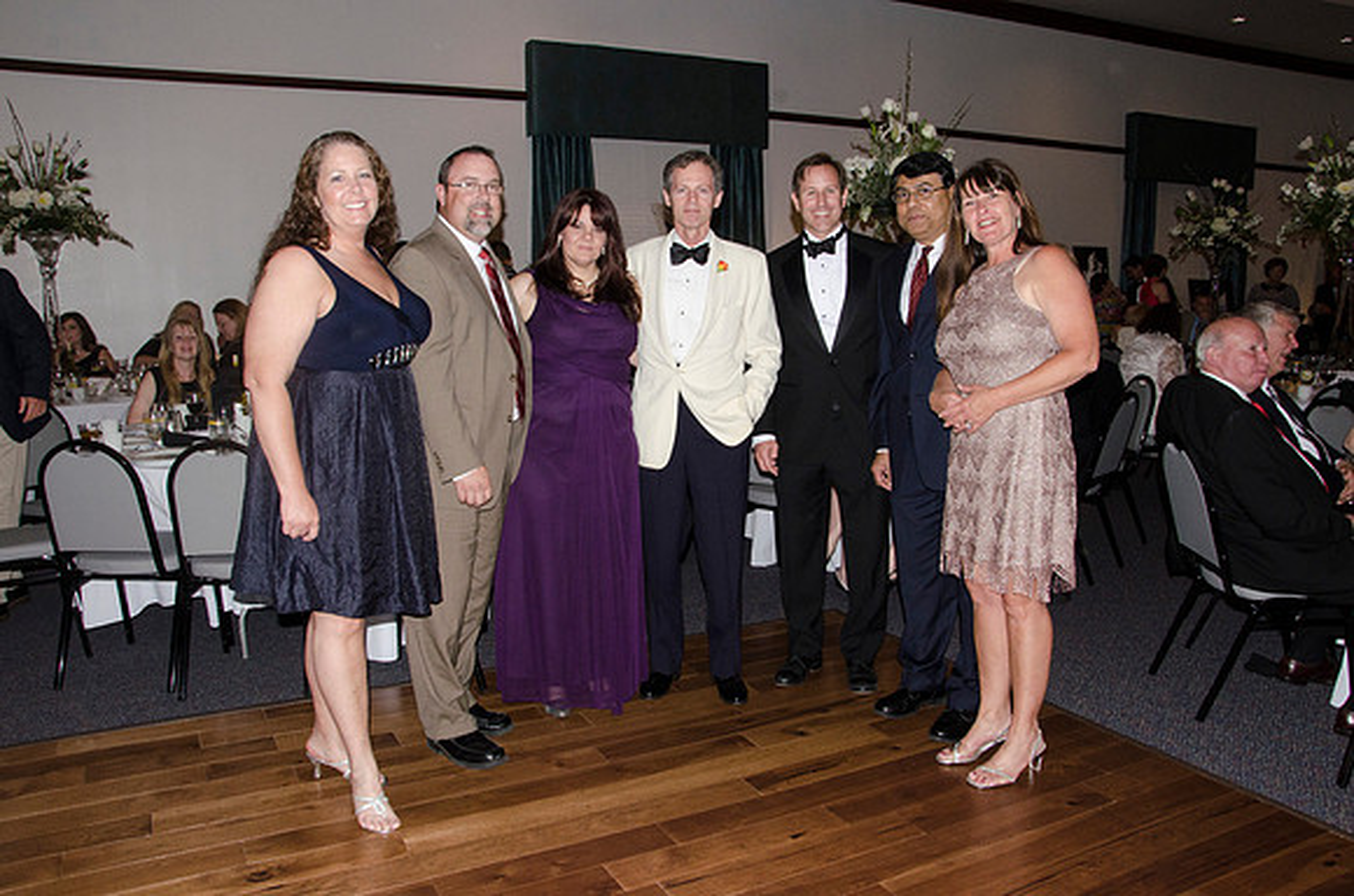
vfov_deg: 47.7
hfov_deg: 67.5
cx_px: 677
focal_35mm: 27
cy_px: 448
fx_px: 1013
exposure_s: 1/100
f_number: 11
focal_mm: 18
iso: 640
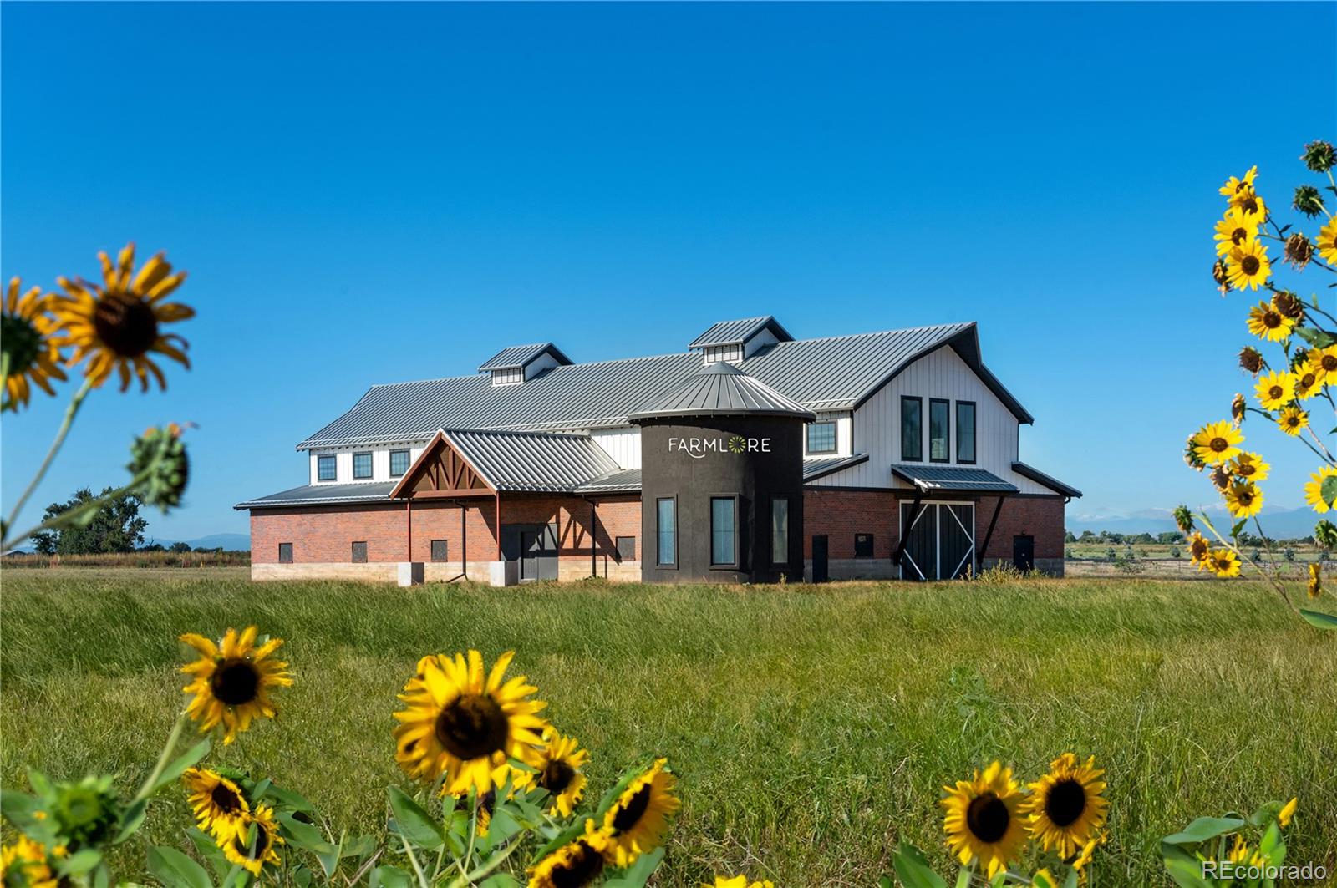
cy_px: 444
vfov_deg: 25.9
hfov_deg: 38.2
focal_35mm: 52
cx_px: 668
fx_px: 1929
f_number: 8
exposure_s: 1/800
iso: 400
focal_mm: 52
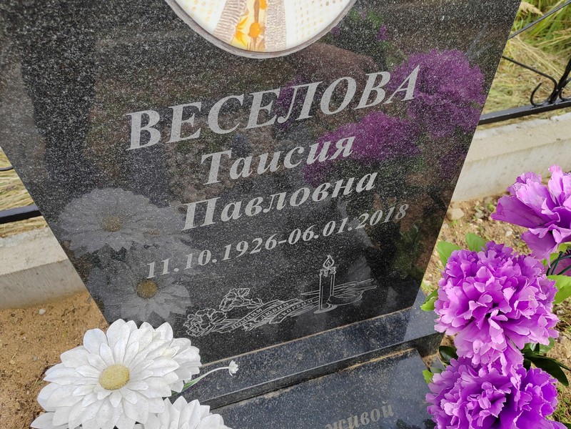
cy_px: 214
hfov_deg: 65.3
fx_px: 445
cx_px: 286
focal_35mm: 27
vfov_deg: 51.4
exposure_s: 1/1100
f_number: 1.9
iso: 100
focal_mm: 5.52
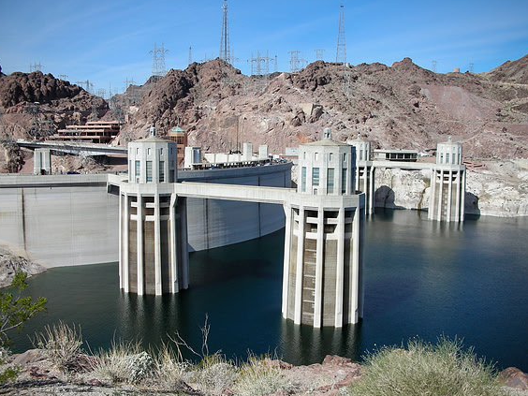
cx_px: 258
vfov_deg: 39.7
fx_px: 549
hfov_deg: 51.4
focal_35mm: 36
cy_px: 201
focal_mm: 5.8
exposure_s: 1/97.3
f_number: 8.5
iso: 50
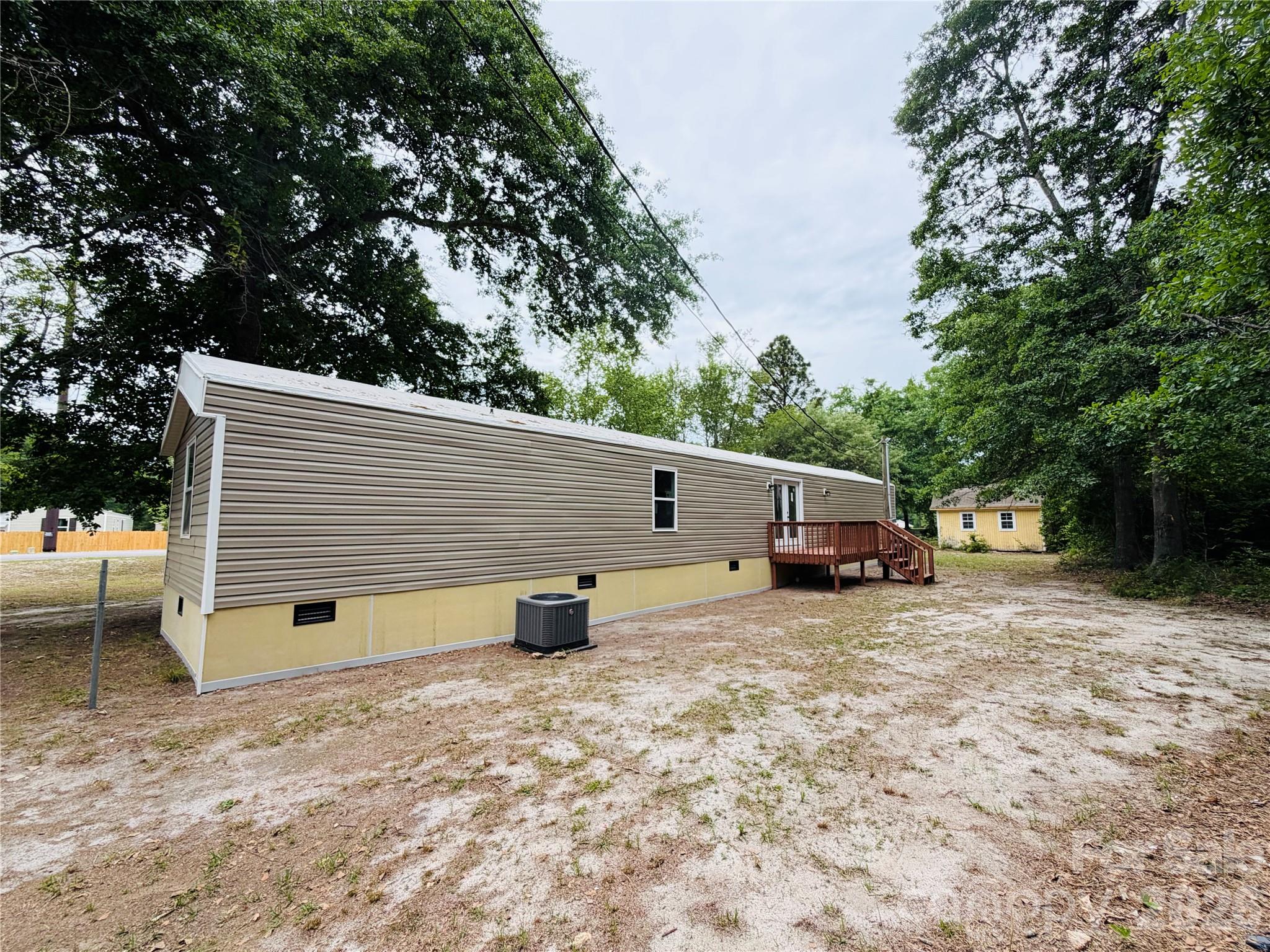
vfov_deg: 85.7
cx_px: 635
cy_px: 476
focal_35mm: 14
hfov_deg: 102.1
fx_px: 514
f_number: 2.2
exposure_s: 1/664
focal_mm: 2.22
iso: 40
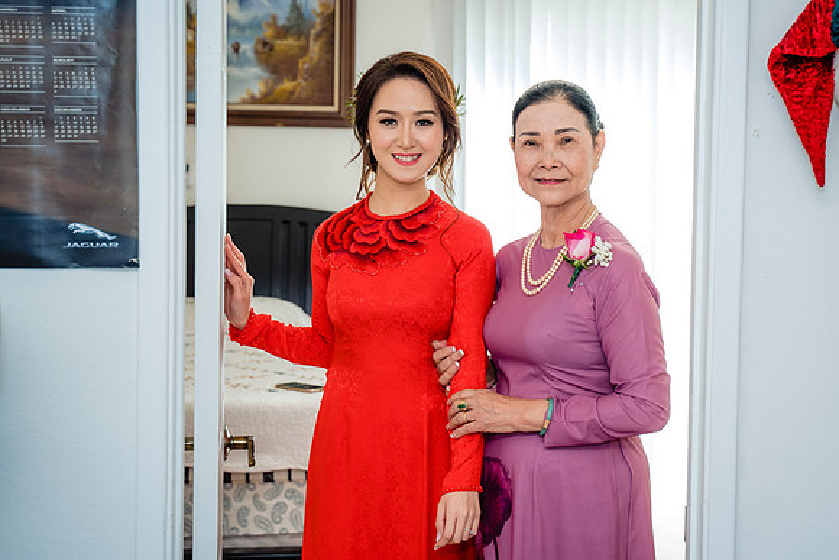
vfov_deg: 20.9
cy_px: 234
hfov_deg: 30.7
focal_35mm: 65
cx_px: 557
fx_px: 1516
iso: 1000
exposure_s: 1/160
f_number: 4
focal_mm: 49
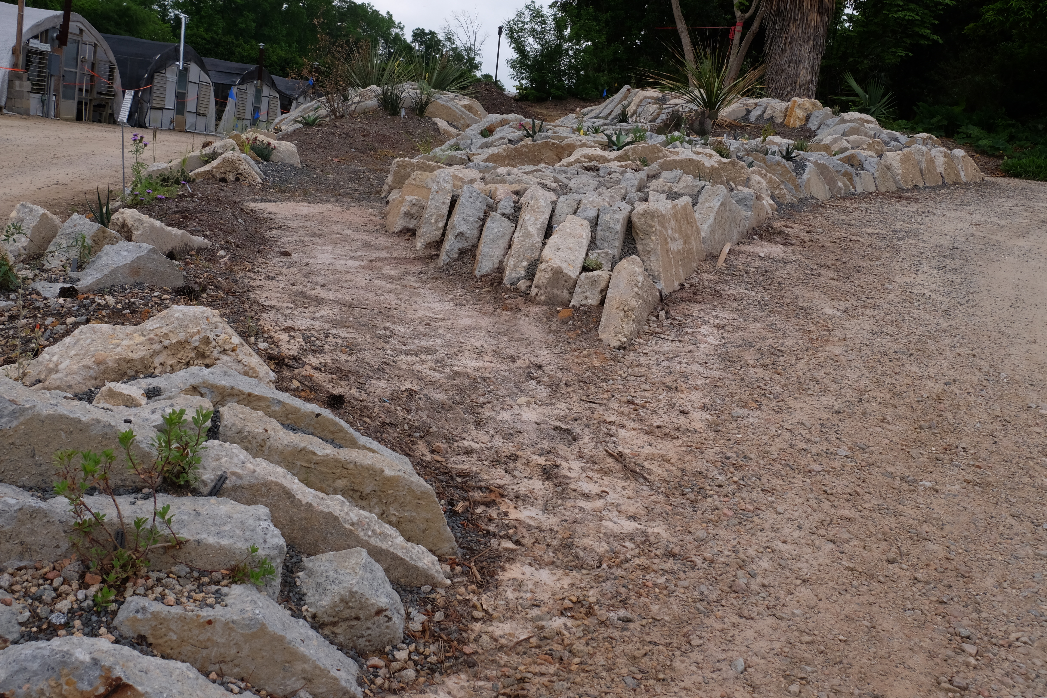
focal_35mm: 42
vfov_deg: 31.9
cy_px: 349
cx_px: 524
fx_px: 1221
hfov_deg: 46.4
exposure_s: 1/60
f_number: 10
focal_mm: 27.9
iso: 500
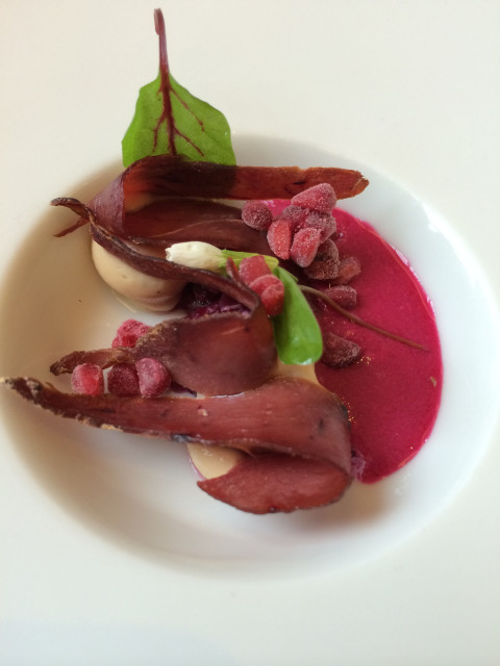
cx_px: 250
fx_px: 578
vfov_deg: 60.0
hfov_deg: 46.8
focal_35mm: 30
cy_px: 333
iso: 64
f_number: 2.2
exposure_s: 1/30
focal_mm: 4.12
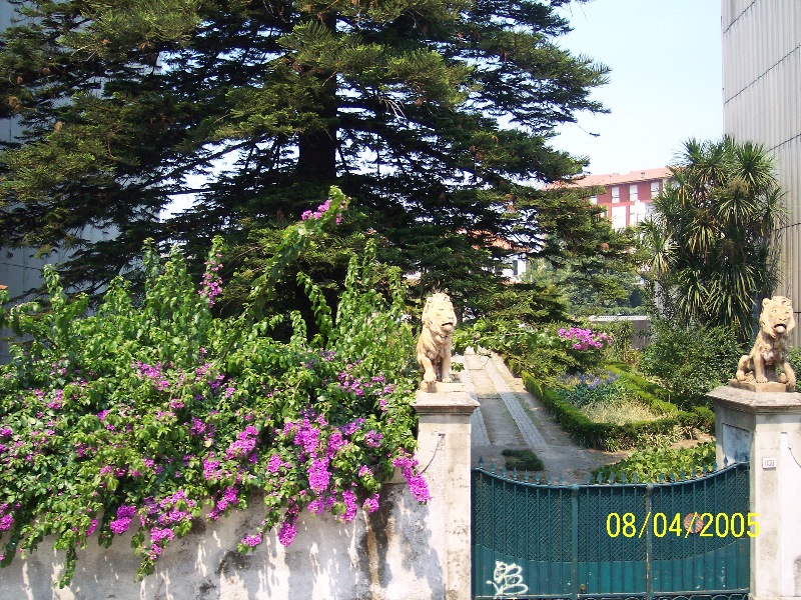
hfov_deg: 49.0
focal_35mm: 38
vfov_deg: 37.7
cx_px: 400
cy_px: 300
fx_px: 879
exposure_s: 1/700
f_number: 2.8
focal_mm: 8
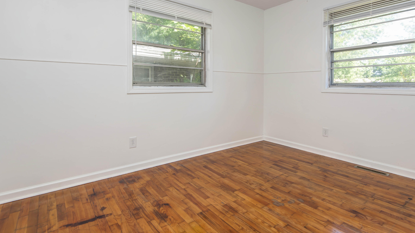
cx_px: 223
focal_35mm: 18
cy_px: 86
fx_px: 198
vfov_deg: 60.2
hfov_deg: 92.5
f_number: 6.7
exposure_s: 1/60
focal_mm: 16
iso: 280
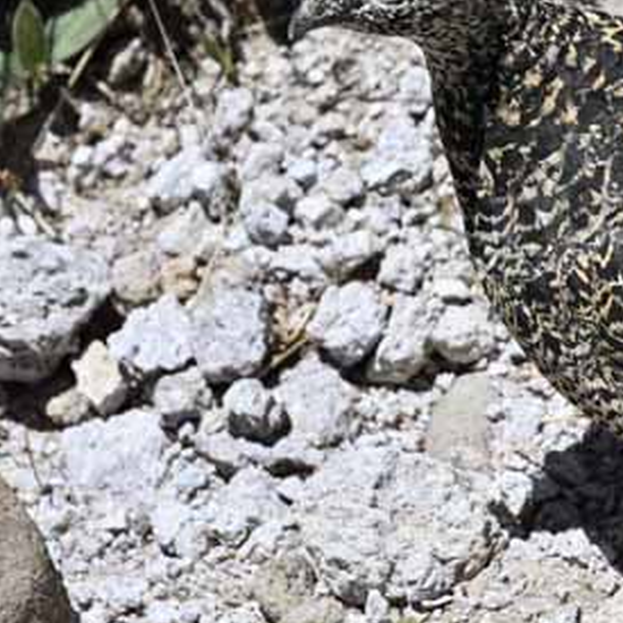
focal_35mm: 297
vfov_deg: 5.9
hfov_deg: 5.9
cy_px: 257
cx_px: 723
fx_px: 6047
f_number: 9
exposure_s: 1/320
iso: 64
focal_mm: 120
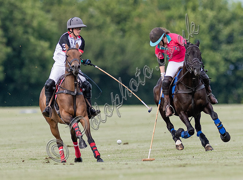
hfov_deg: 2.0
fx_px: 6939
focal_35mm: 993
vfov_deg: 1.5
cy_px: 126
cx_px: 158
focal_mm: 300
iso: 400
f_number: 2.8
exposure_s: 1/3200
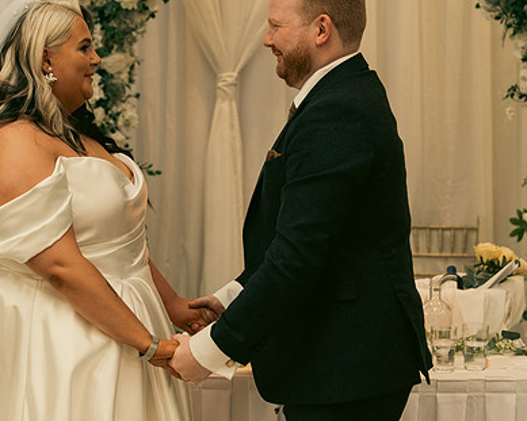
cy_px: 192
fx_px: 1201
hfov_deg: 24.7
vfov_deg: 19.9
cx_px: 219
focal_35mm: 77
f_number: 3.5
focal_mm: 55
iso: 2500
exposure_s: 1/160
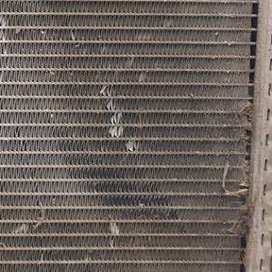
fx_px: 1022
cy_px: 28
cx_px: -328
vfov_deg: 15.0
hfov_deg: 12.6
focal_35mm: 115
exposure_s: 1/124
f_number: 2.4
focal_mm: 4.3
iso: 50
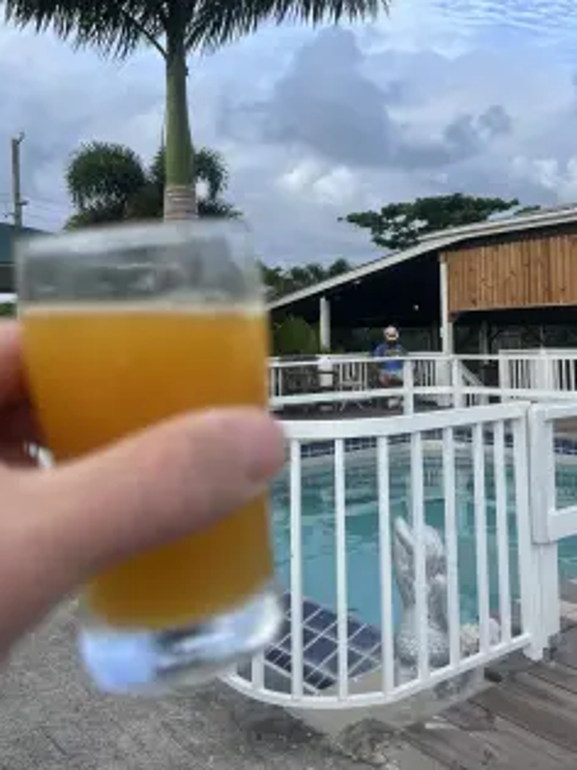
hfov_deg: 42.6
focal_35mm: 33
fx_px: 734
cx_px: 357
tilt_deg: +3.4
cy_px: 310
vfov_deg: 55.0
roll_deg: +1.2
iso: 50
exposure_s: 1/1776
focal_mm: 5.1
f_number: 1.6
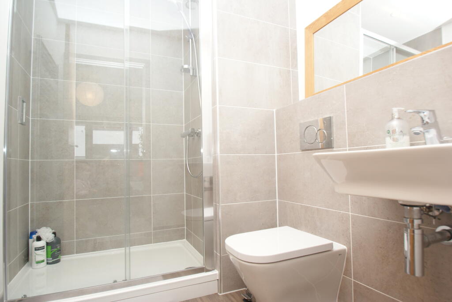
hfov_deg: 85.4
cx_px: 226
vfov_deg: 63.3
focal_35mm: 20
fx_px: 245
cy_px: 151
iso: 400
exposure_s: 1/60
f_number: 5.6
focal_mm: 13
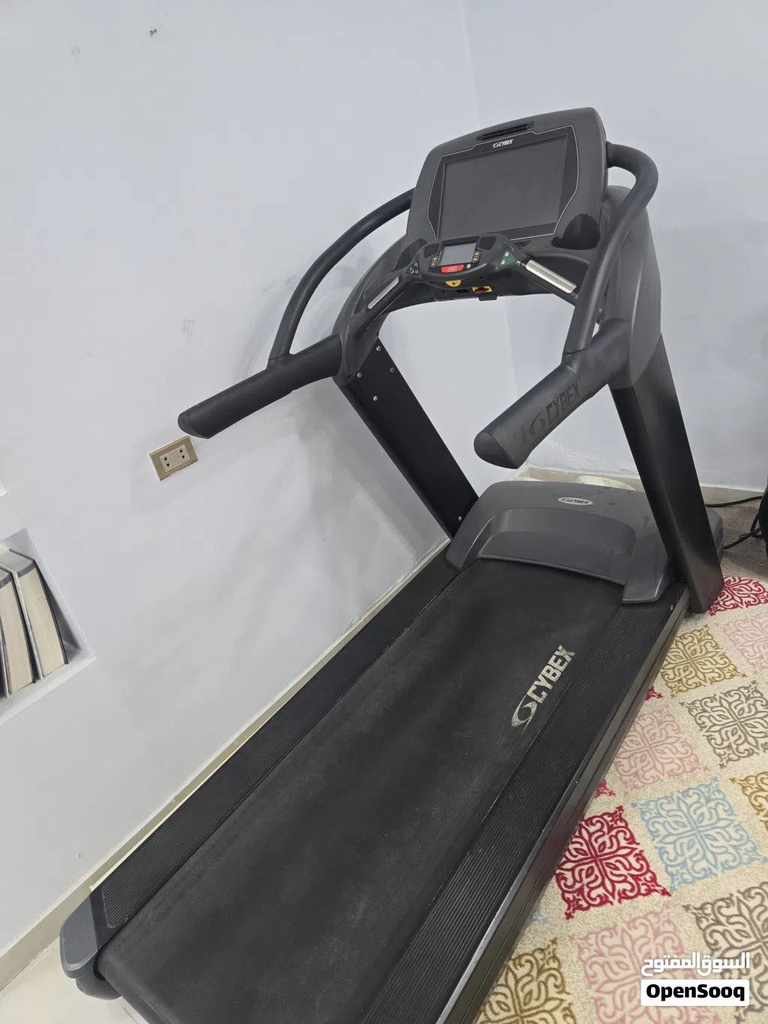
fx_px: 680
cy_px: 512
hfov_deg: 58.9
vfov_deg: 73.9
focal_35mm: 23
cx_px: 384
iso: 250
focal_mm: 6.3
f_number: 1.7
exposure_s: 1/100
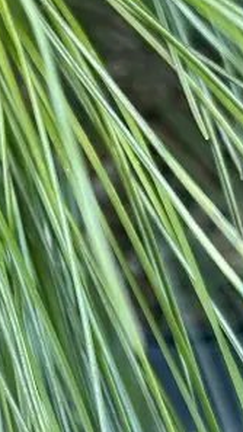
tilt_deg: -45.4
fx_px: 1180
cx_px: -83
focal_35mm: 103
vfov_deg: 20.5
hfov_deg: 11.4
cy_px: 349
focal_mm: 5.1
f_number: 1.6
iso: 40
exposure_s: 1/262
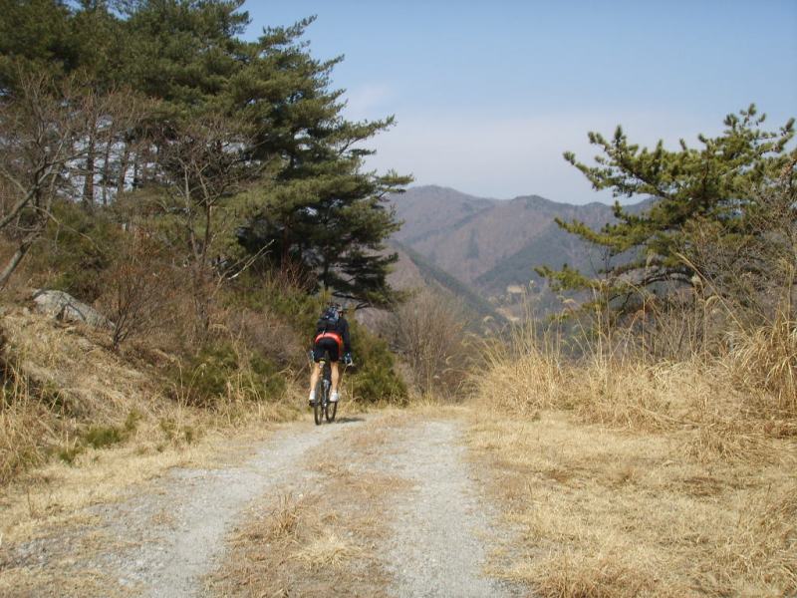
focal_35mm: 39
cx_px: 398
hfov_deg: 47.9
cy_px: 299
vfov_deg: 36.8
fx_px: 898
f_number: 6.3
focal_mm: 6.6
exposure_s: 1/350
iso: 50
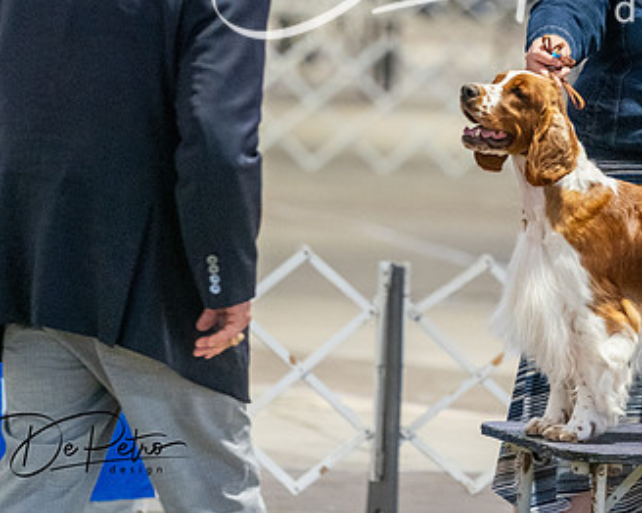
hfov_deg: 5.0
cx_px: 541
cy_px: 80
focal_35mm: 387
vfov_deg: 4.0
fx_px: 7349
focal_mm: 200
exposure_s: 1/250
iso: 6400
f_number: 3.5
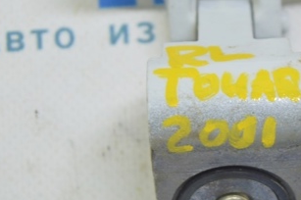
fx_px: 1437
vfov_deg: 8.0
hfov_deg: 11.9
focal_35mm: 172
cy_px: 66
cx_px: 211
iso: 400
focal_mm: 55
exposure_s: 1/20
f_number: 5.6
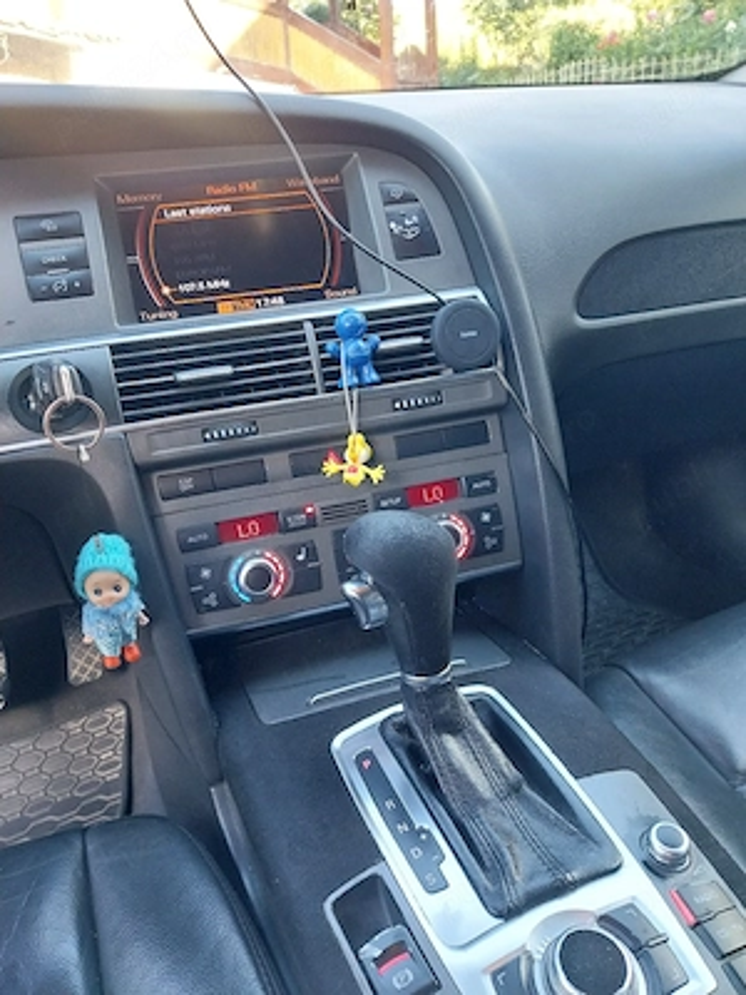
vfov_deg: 67.3
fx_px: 747
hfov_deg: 53.1
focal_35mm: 26
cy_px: 498
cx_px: 373
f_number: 1.8
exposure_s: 1/50
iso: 200
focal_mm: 4
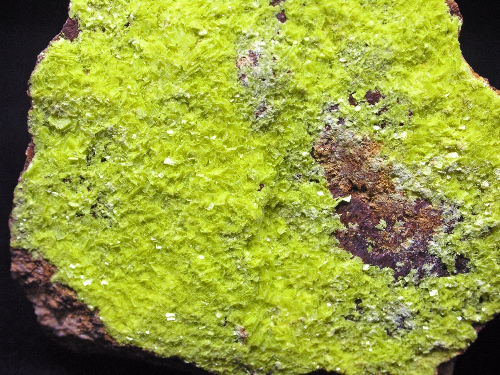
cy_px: 188
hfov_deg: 23.0
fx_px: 1228
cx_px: 250
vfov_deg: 17.4
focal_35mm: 85
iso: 200
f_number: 6.2
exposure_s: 1/30
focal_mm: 21.6
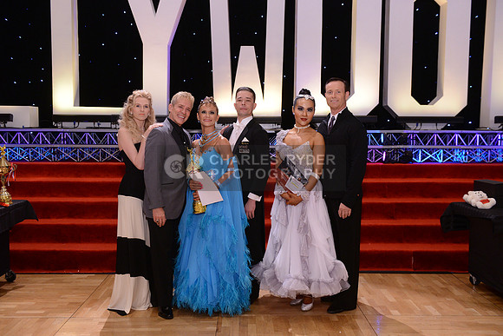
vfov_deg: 35.1
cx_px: 252
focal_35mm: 38
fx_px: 531
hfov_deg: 50.7
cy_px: 168
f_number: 4
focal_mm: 38
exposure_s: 1/250
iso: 1600
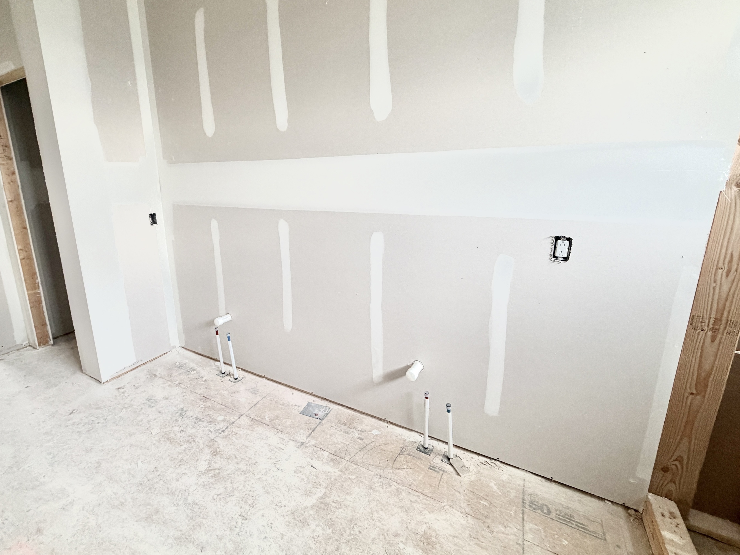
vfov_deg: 78.0
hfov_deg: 94.2
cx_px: 337
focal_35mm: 16
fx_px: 342
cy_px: 257
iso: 320
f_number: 2.2
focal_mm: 2.22
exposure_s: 1/119
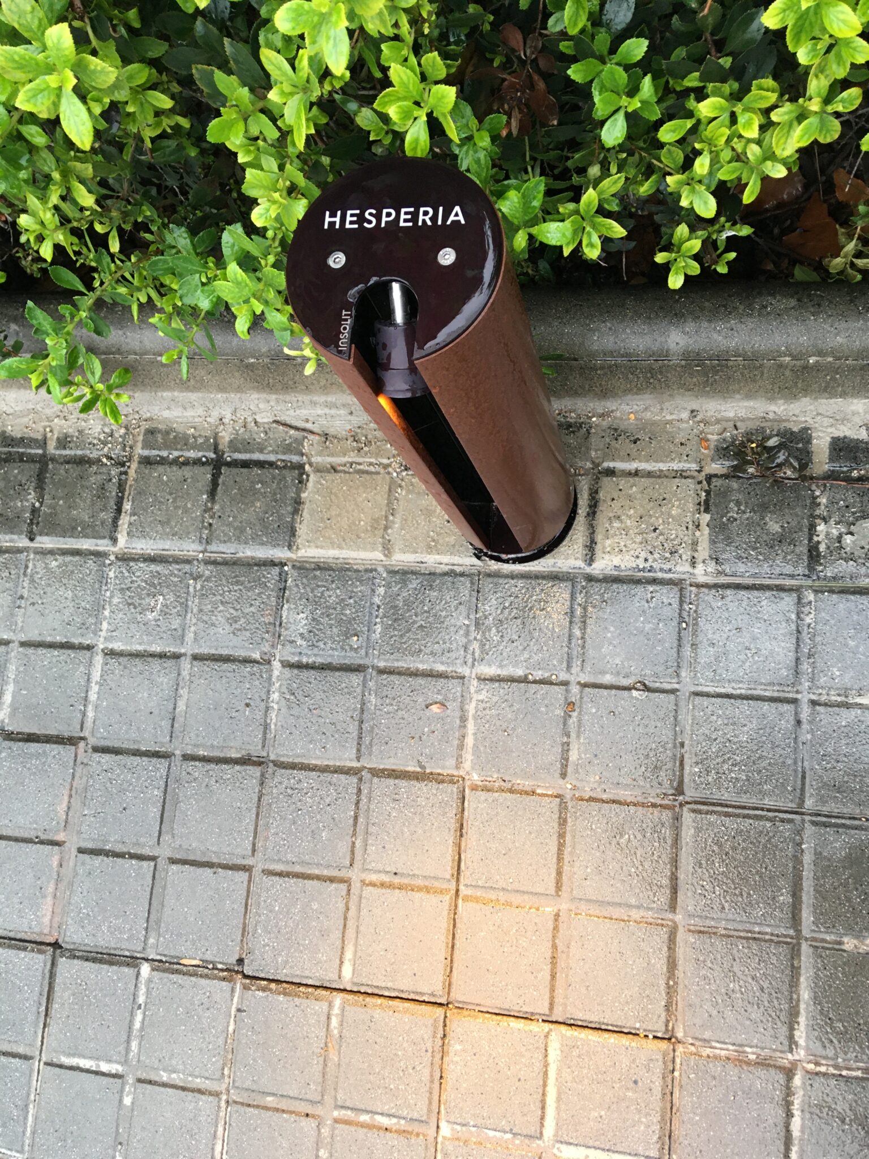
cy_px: 580
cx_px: 434
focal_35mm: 29
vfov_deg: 61.7
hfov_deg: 48.2
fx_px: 971
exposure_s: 1/33
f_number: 2.2
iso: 64
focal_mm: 4.15
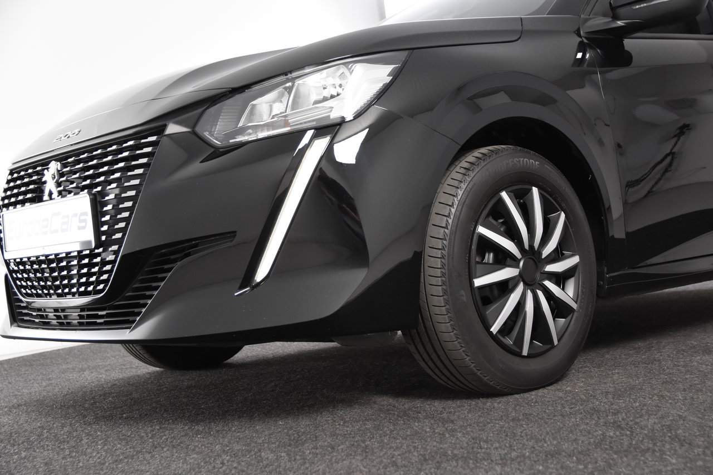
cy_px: 238
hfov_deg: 42.3
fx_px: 921
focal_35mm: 46
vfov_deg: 28.9
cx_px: 356
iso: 1600
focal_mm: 31
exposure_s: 1/60
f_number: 4
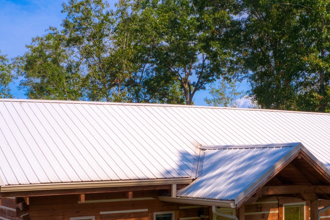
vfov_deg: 21.4
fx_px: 559
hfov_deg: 32.8
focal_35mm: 61
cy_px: 223
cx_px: 203
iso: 400
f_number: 6.3
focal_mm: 10.26
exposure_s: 1/60
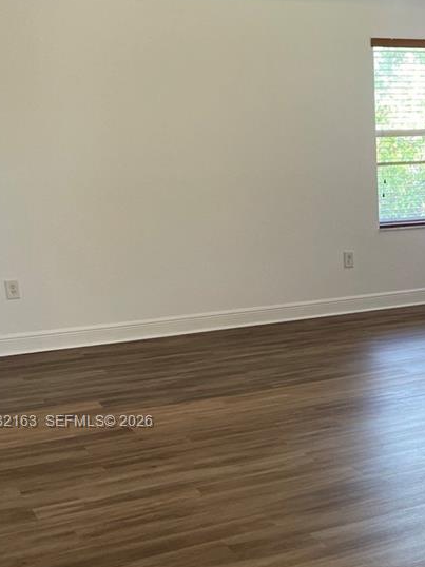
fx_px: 950
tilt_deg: -18.8
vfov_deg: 32.6
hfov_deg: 24.0
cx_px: 432
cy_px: 423
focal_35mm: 58
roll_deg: +1.1
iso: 125
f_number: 1.6
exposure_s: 1/120
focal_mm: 4.2
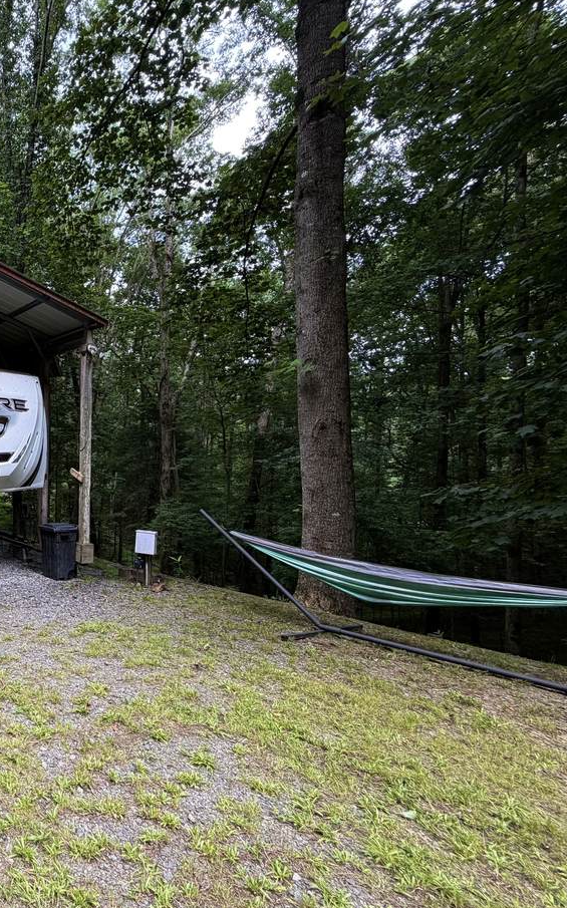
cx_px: -43
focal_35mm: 21
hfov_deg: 44.8
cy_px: 456
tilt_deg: -2.6
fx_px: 520
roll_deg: +0.5
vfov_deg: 82.3
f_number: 2.2
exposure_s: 1/121
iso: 80
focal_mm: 2.22
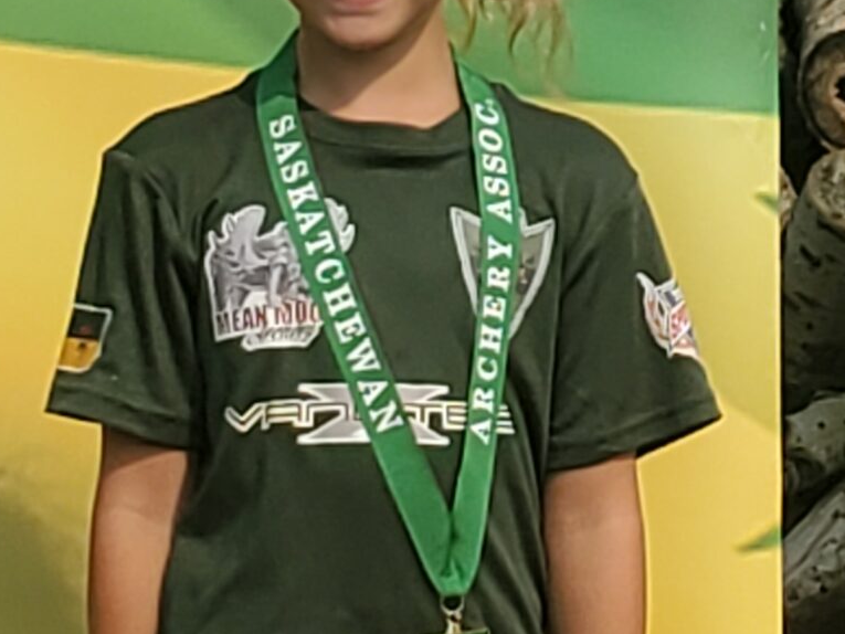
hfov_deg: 22.1
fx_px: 2124
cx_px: 730
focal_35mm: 87
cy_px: 479
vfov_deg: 16.9
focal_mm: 4.3
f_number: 2.4
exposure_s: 1/2175
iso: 50
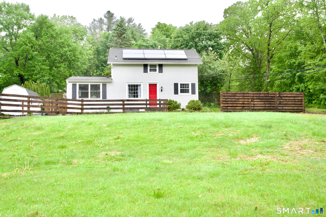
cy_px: 108
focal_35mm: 35
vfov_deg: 37.9
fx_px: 317
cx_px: 163
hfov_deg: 54.4
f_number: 14
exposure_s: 1/25
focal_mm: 35
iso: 100
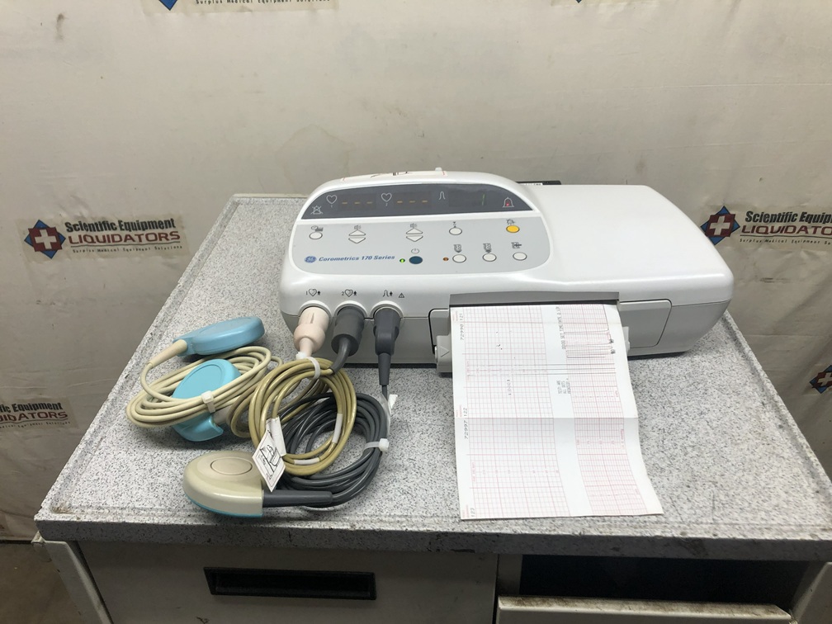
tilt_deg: -31.2
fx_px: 673
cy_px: 312
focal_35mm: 28
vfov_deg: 49.7
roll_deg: +1.1
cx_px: 416
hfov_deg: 63.4
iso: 50
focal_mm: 3.99
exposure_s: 1/120
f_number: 1.8
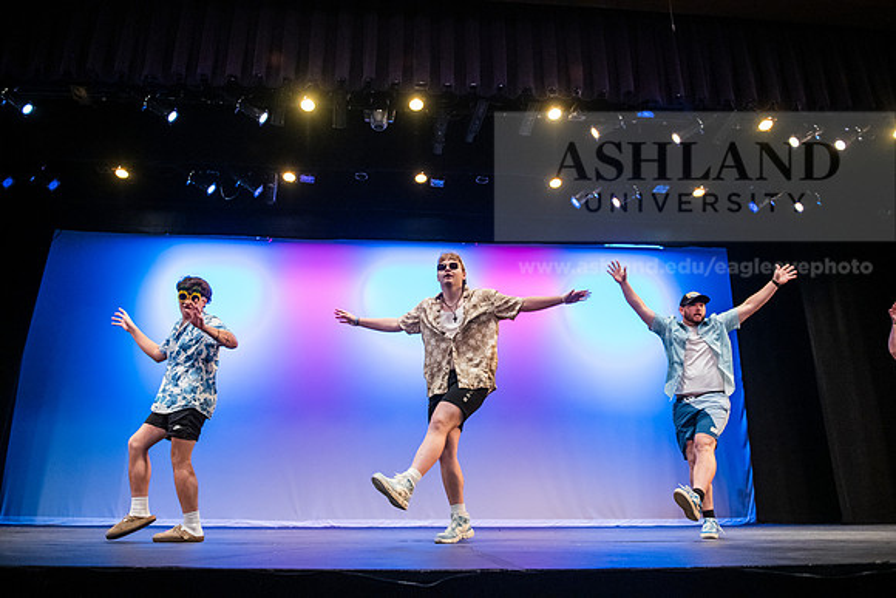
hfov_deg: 67.4
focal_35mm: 27
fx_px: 672
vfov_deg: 48.0
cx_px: 448
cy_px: 299
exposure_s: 1/320
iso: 4000
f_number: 3.2
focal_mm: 27
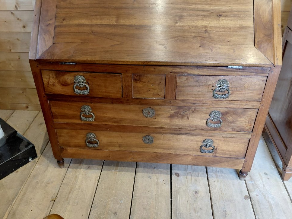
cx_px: 130
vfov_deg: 45.4
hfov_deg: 58.2
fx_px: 261
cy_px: 102
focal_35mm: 31
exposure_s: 1/50.1
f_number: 1.8
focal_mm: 4.69
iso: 320
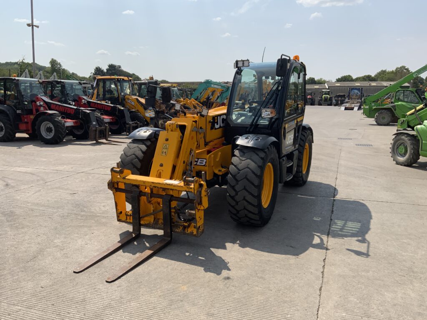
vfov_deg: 48.2
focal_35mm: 29
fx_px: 358
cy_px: 160
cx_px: 214
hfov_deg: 61.7
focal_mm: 3
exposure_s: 1/2959
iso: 16
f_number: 1.8
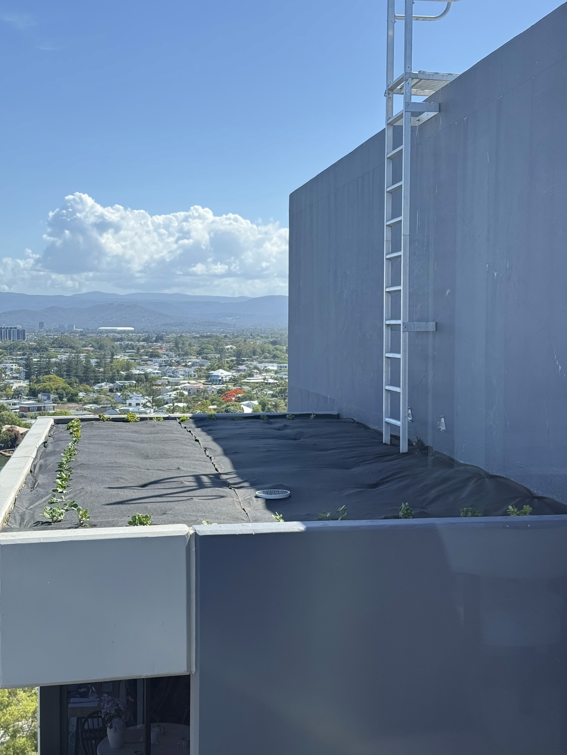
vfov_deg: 39.7
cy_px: 378
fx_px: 1048
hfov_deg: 30.3
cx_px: 284
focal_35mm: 48
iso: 100
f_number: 1.78
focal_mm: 6.76
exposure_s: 1/652
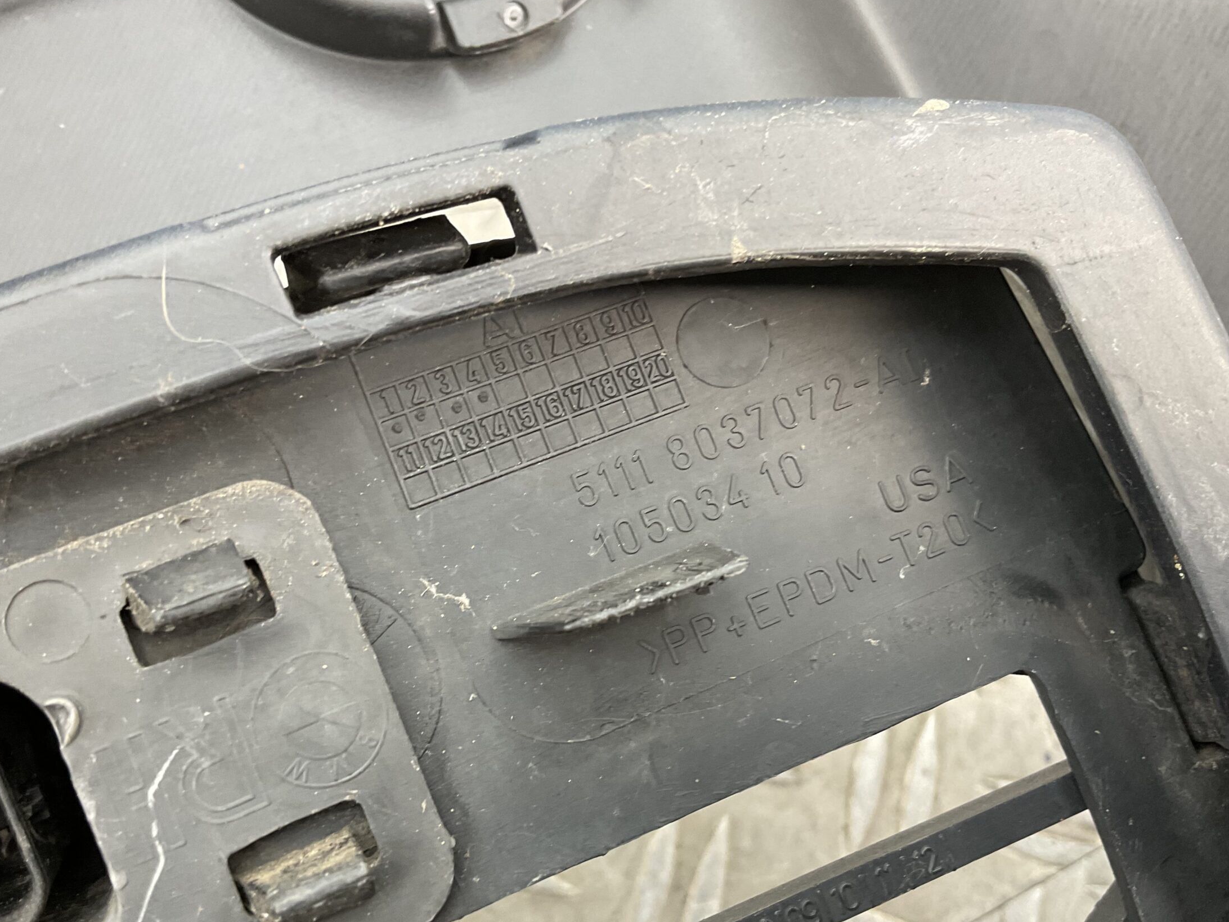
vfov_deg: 41.7
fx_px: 1207
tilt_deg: -58.4
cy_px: 518
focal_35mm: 34
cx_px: 553
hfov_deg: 53.9
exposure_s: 1/50
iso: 80
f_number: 1.8
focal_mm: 3
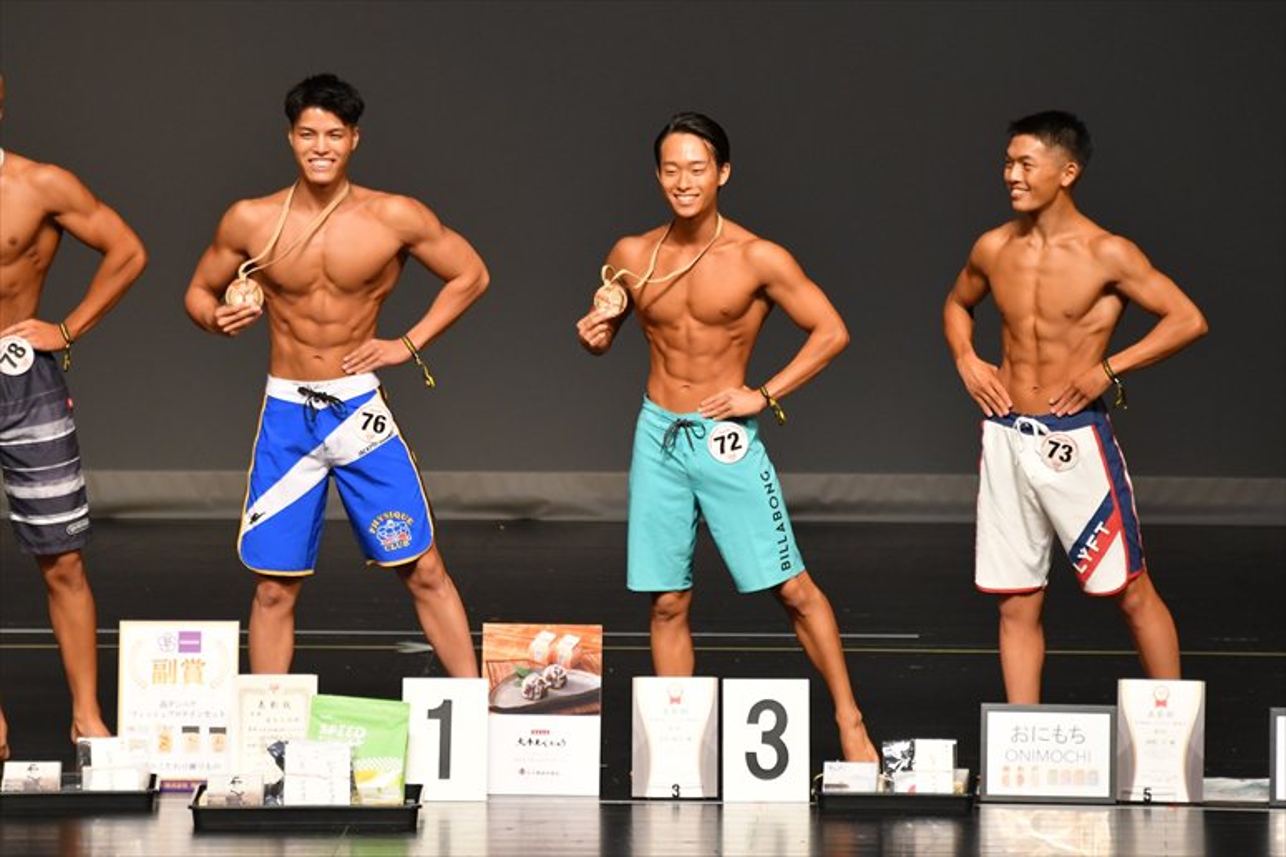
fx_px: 11247
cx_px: 643
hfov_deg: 6.5
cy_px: 428
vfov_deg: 4.4
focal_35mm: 315
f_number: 5.6
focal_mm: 210
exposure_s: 1/400
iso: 2000
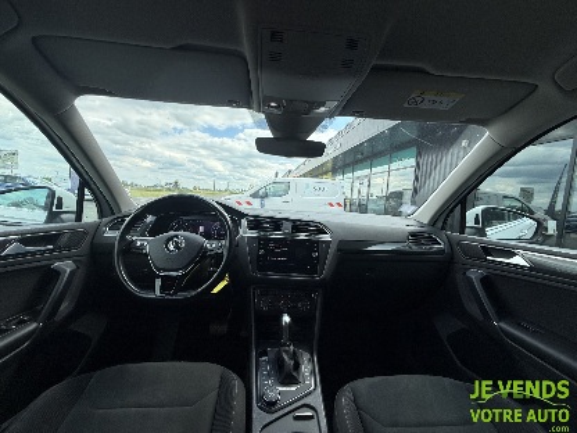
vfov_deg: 85.7
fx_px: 233
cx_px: 288
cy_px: 216
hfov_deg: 102.1
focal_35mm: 14
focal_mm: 2.22
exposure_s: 1/631
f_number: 2.2
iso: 50
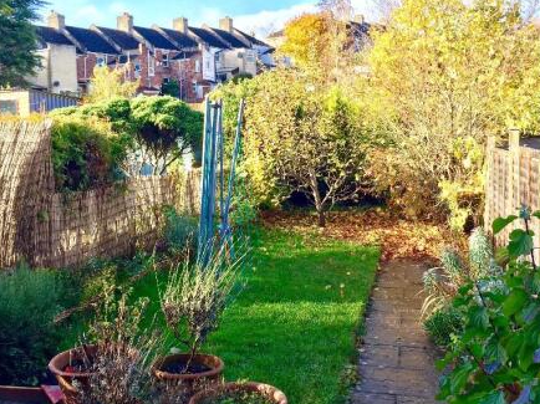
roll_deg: +0.8
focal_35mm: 39
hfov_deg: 47.9
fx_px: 608
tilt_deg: -3.7
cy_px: 170
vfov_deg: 36.7
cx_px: 279
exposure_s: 1/234
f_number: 2.2
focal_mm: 4.15
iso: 25
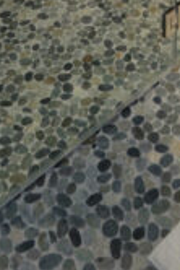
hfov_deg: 18.4
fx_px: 554
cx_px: 123
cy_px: -250
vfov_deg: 18.9
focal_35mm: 74
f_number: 6.3
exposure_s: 1/50
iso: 640
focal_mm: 12
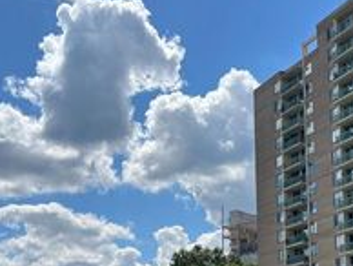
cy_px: 261
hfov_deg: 28.8
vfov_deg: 21.3
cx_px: 220
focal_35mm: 67
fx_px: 684
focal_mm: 5.7
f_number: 1.5
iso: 50
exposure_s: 1/7463
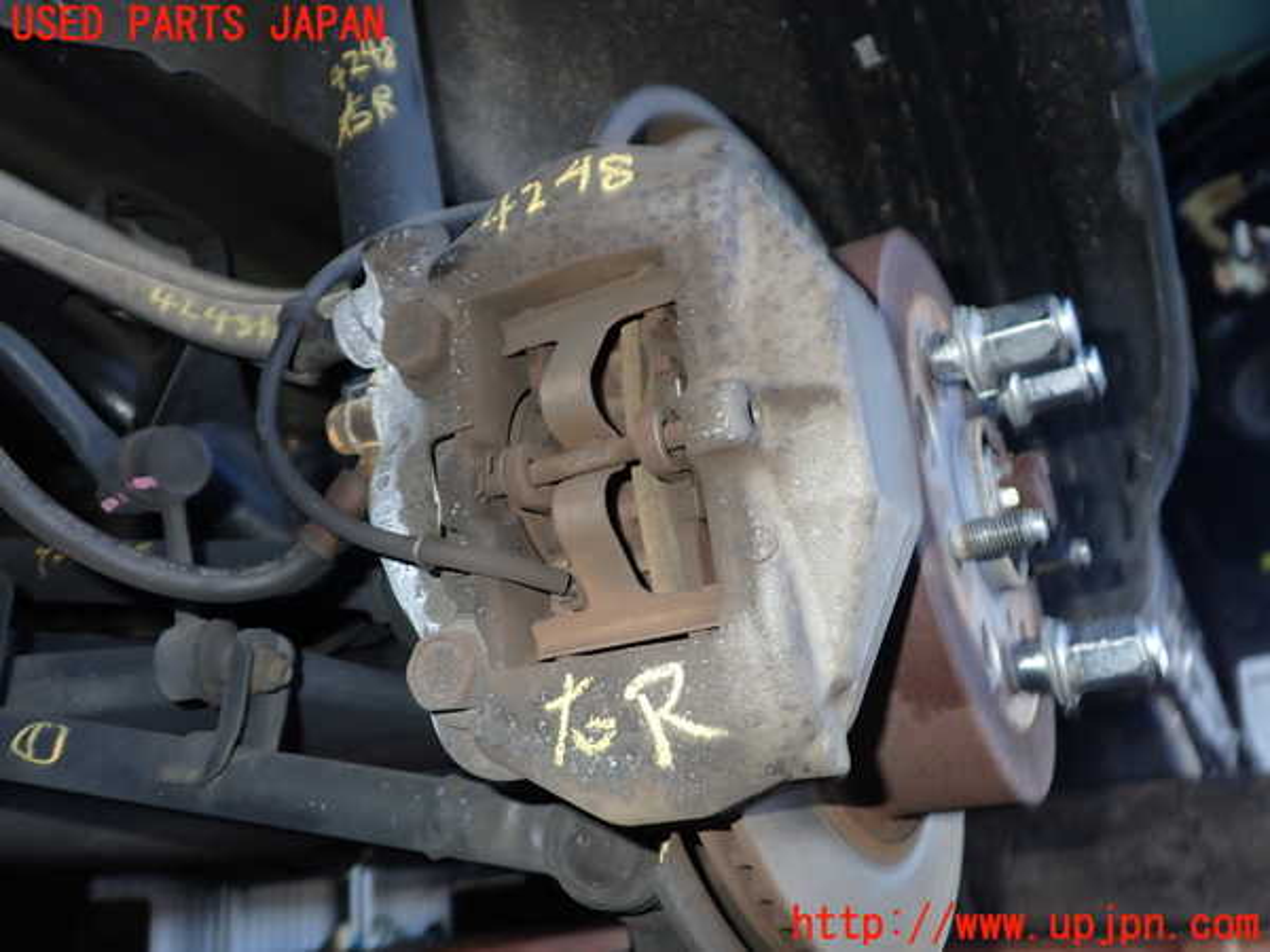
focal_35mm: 30
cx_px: 635
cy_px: 476
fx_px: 1101
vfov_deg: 46.8
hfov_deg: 60.0
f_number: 6.3
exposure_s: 1/30
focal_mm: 5.4
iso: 200
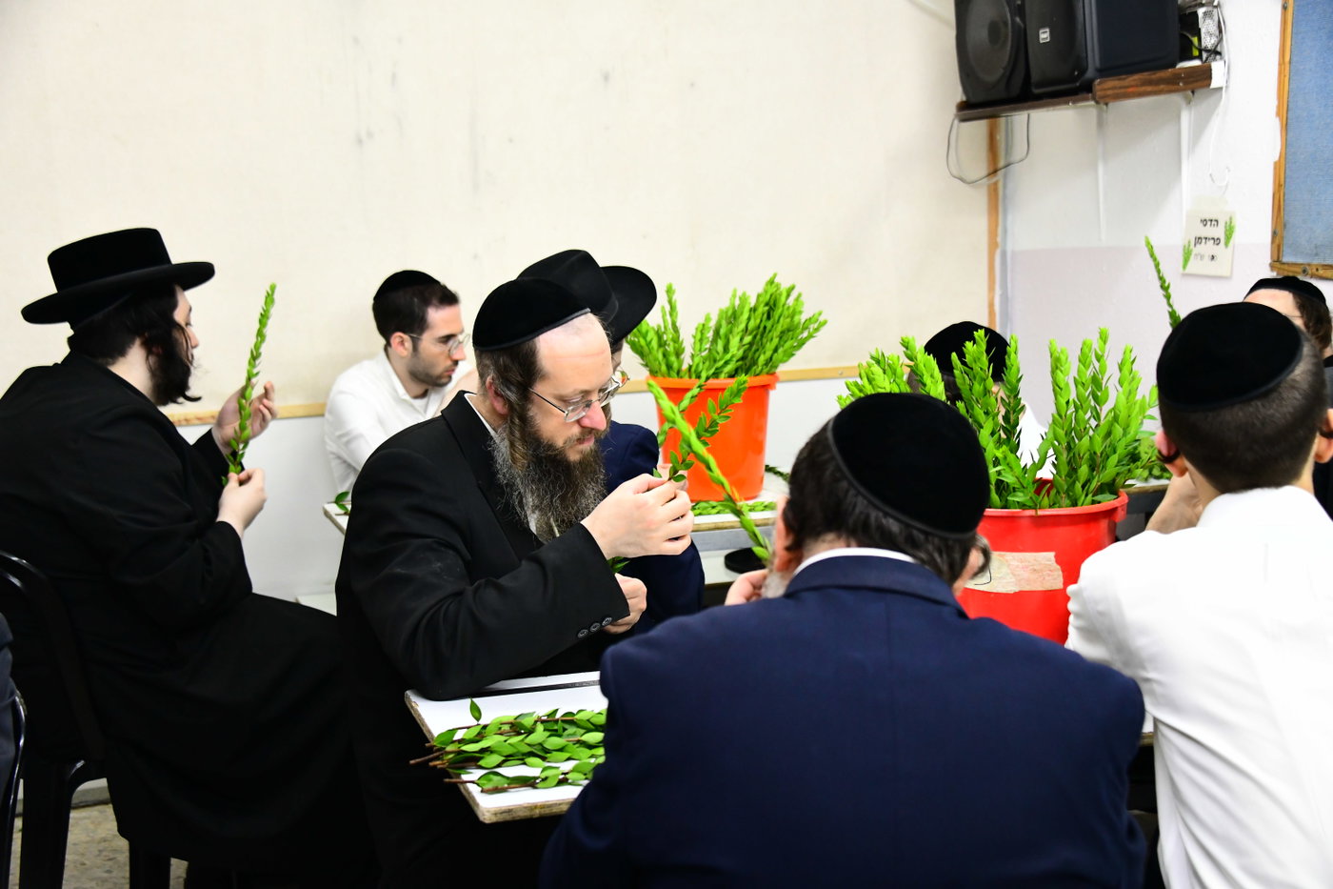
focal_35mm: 48
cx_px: 666
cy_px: 444
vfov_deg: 28.1
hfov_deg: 41.1
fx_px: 1777
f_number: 5
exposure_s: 1/160
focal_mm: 48
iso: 3200
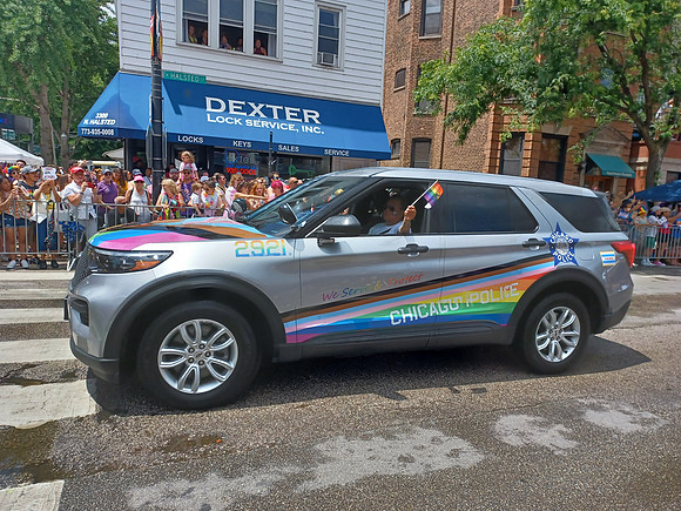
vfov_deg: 54.9
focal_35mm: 25
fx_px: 492
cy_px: 256
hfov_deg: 69.4
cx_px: 340
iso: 32
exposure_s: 1/300
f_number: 1.8
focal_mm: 4.6
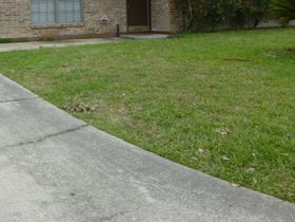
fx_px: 426
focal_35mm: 50
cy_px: 45
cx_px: 78
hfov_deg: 37.4
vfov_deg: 28.5
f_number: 3.3
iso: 100
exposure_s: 1/125
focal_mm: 5
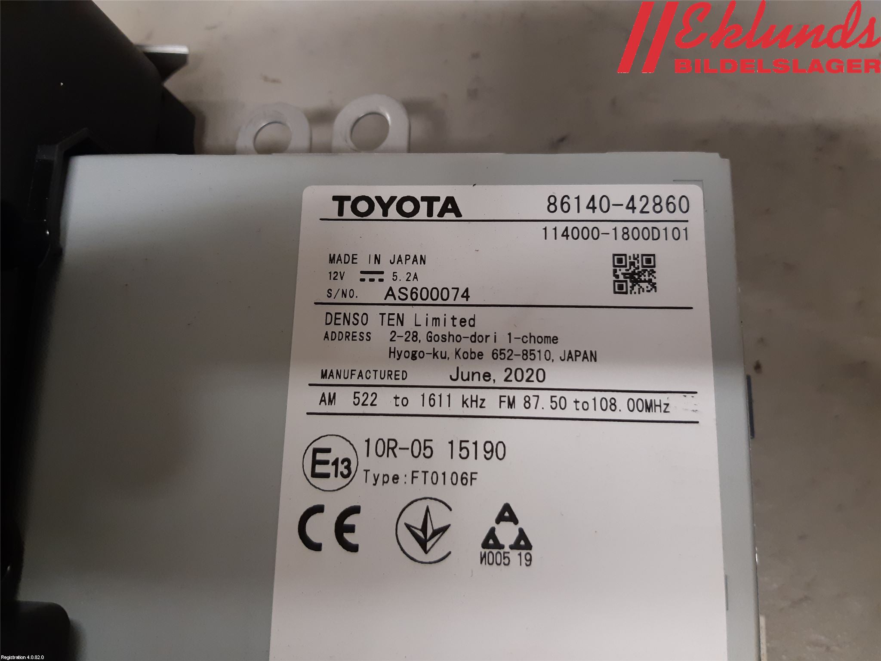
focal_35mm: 26
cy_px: 330
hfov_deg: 67.3
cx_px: 440
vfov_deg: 53.1
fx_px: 662
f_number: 1.7
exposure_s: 1/50
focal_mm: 3.93
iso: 200
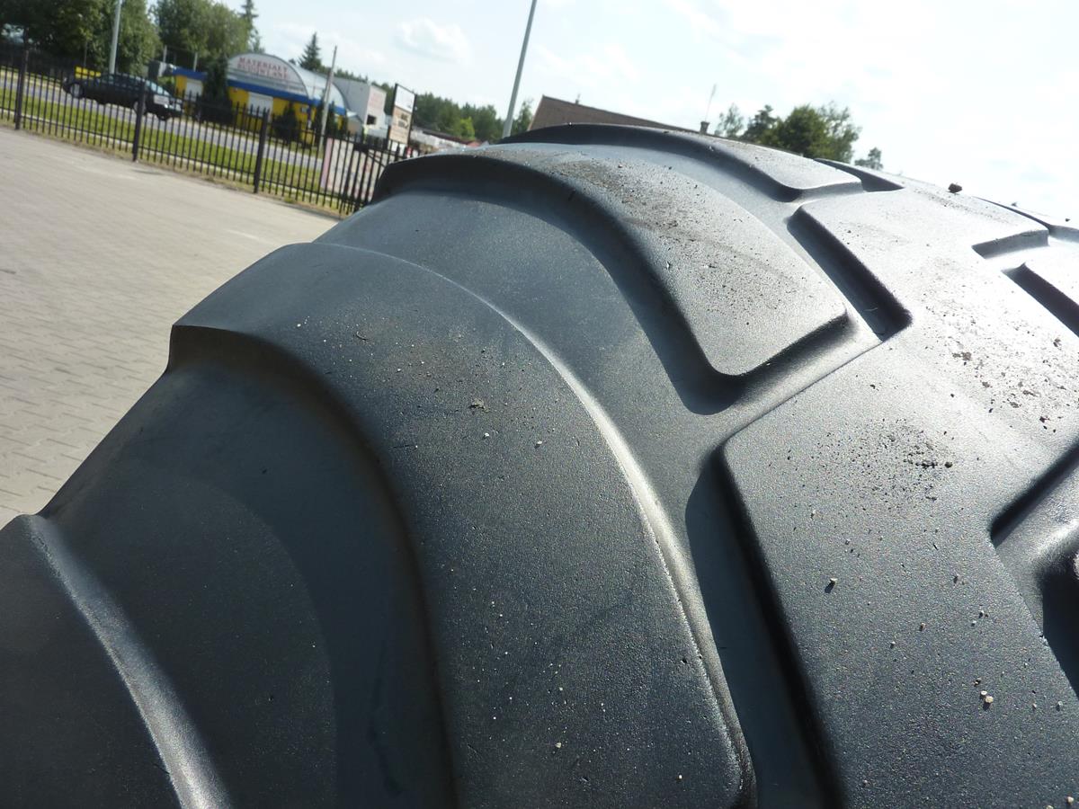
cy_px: 404
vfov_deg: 54.9
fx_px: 779
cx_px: 540
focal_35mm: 25
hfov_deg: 69.4
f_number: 4.5
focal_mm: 4.1
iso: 125
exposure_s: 1/500
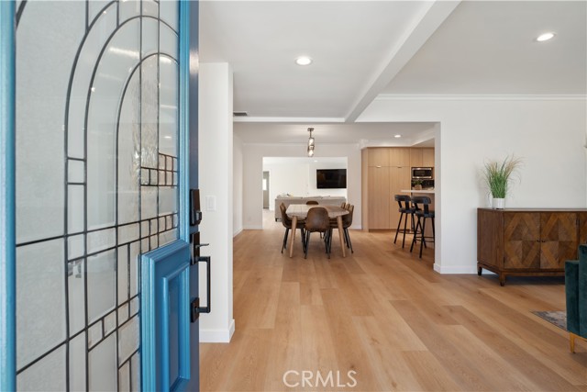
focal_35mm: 17
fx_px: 276
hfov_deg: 93.6
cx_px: 294
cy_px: 196
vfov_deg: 70.8
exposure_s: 1/13
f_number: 8
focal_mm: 16.9
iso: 160
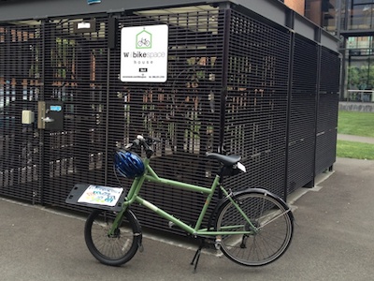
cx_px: 187
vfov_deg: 40.7
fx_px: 378
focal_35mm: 35
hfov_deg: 52.6
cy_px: 140
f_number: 2.4
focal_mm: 4.28
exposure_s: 1/126
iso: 50
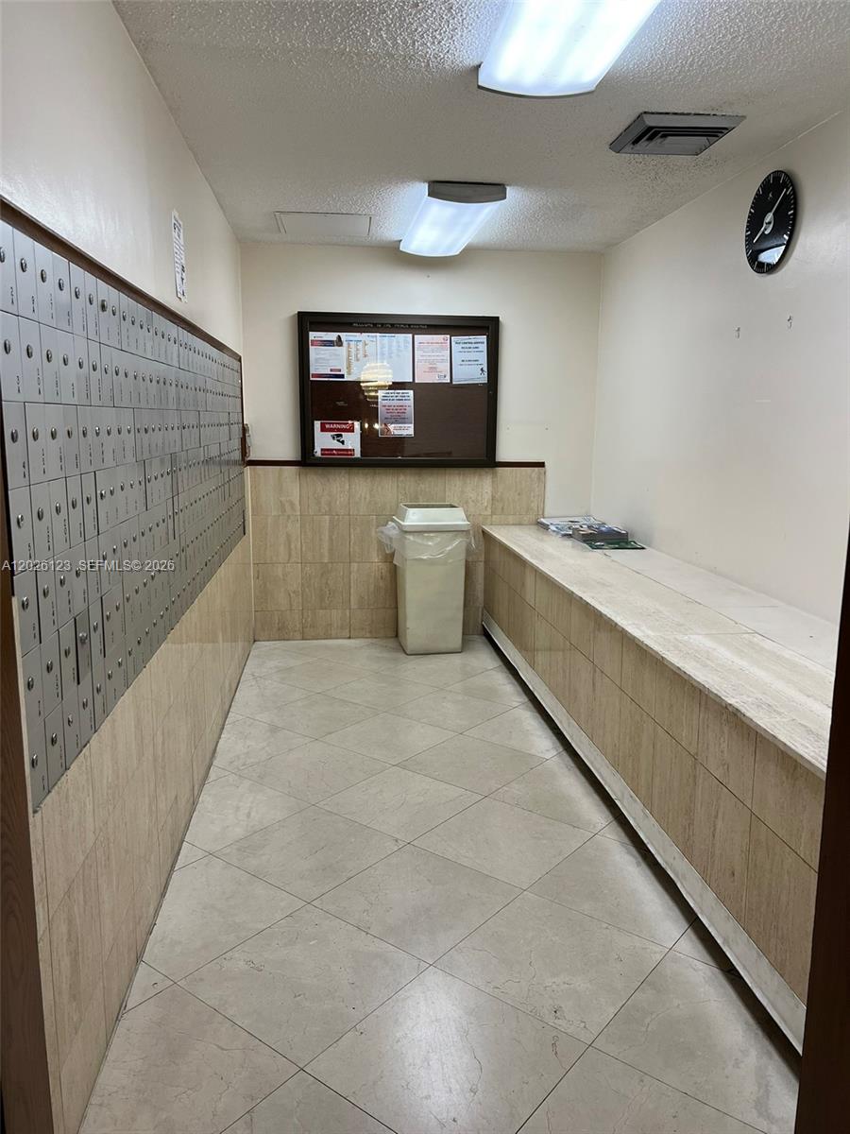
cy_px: 567
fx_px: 851
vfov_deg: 67.3
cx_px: 425
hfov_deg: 53.1
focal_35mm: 26
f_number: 1.5
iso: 80
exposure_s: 1/120
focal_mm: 5.7
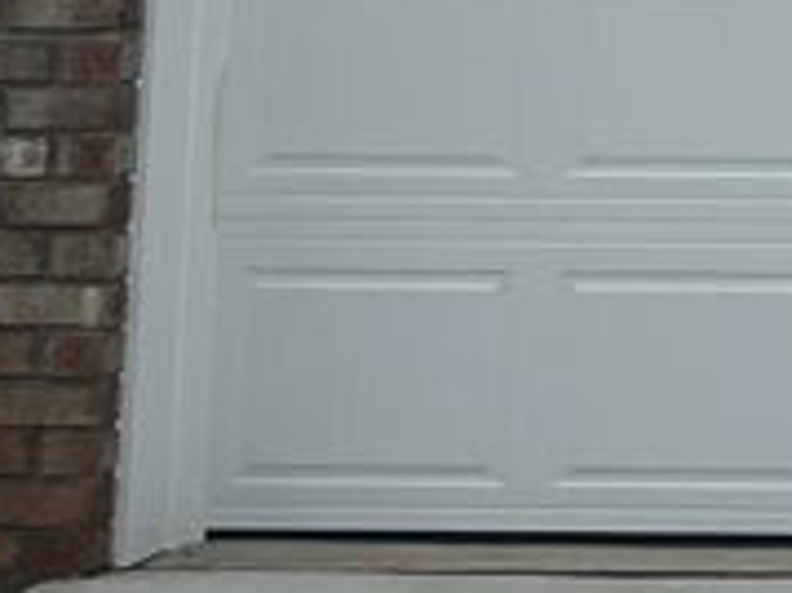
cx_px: 1849
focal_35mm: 149
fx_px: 3407
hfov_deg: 11.3
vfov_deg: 9.4
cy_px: -549
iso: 50
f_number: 1.5
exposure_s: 1/6993
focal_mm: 5.7
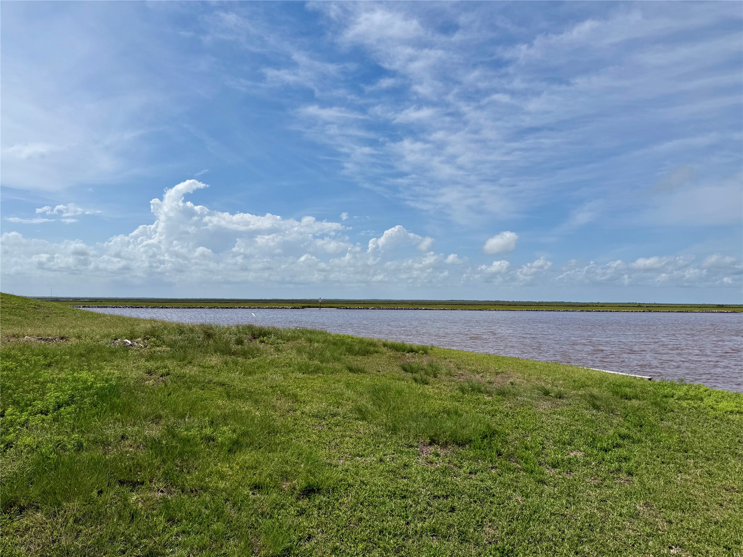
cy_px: 278
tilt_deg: +2.6
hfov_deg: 71.6
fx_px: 515
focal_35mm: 24
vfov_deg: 56.8
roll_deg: -0.4
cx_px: 372
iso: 80
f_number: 1.78
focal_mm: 6.76
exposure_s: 1/11905
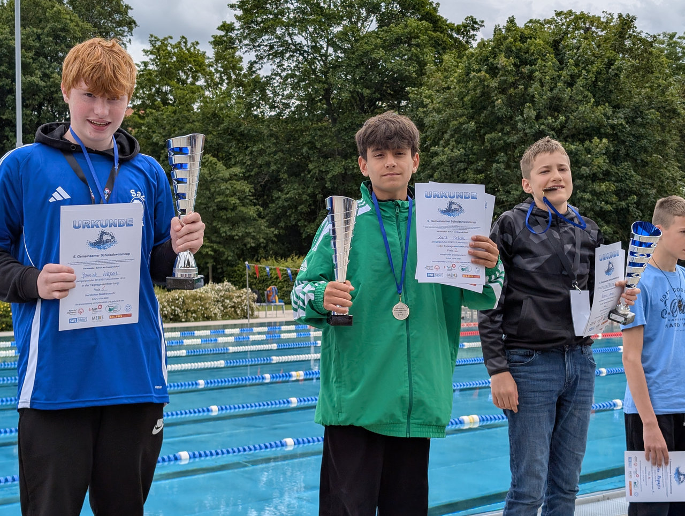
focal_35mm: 49
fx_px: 971
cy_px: 258
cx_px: 342
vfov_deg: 29.8
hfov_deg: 38.9
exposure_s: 1/1385
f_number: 1.68
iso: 21
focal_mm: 6.9
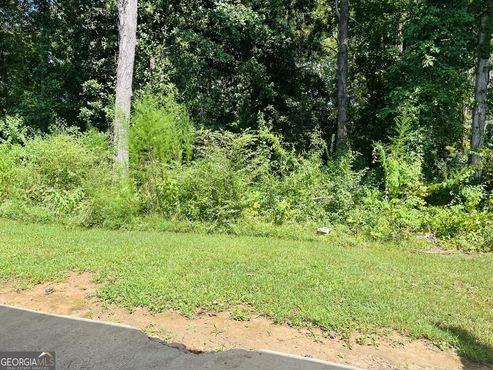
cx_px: 246
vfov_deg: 53.1
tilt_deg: -5.6
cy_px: 185
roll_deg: -0.9
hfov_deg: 67.3
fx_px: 370
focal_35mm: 26
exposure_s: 1/1325
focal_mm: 5.1
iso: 50
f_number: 1.6
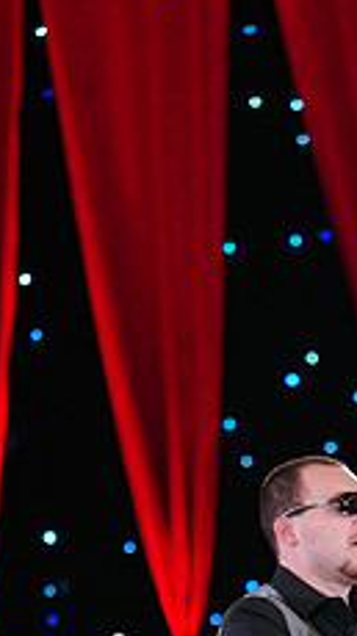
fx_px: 5751
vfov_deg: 6.3
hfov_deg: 3.6
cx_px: 367
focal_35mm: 341
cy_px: 780
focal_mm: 129
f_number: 2.8
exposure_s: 1/400
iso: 2500
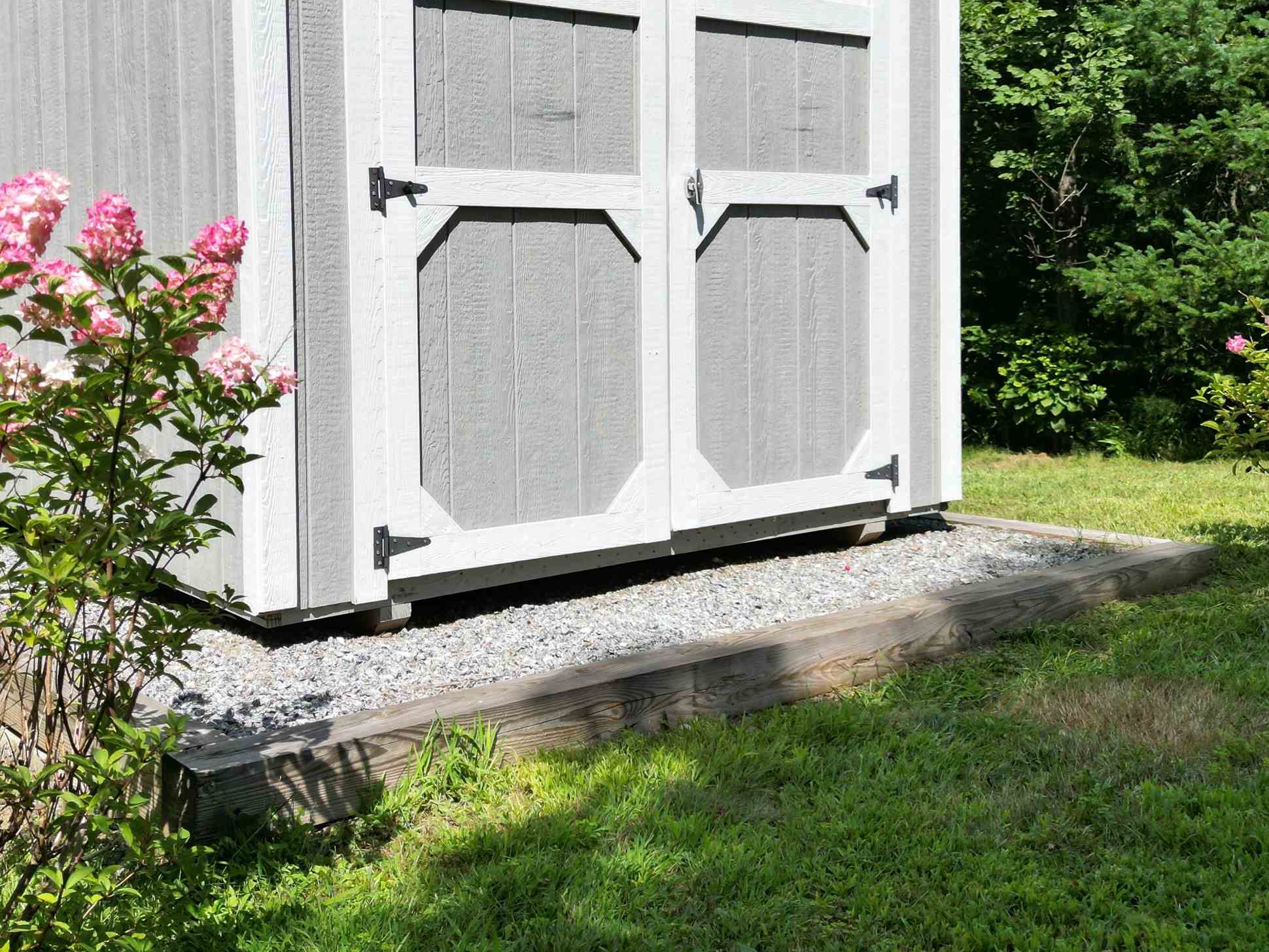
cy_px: 334
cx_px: 461
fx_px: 1393
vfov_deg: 37.4
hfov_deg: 48.4
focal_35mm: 38
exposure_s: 1/2500
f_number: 1.7
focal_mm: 6.72
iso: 100
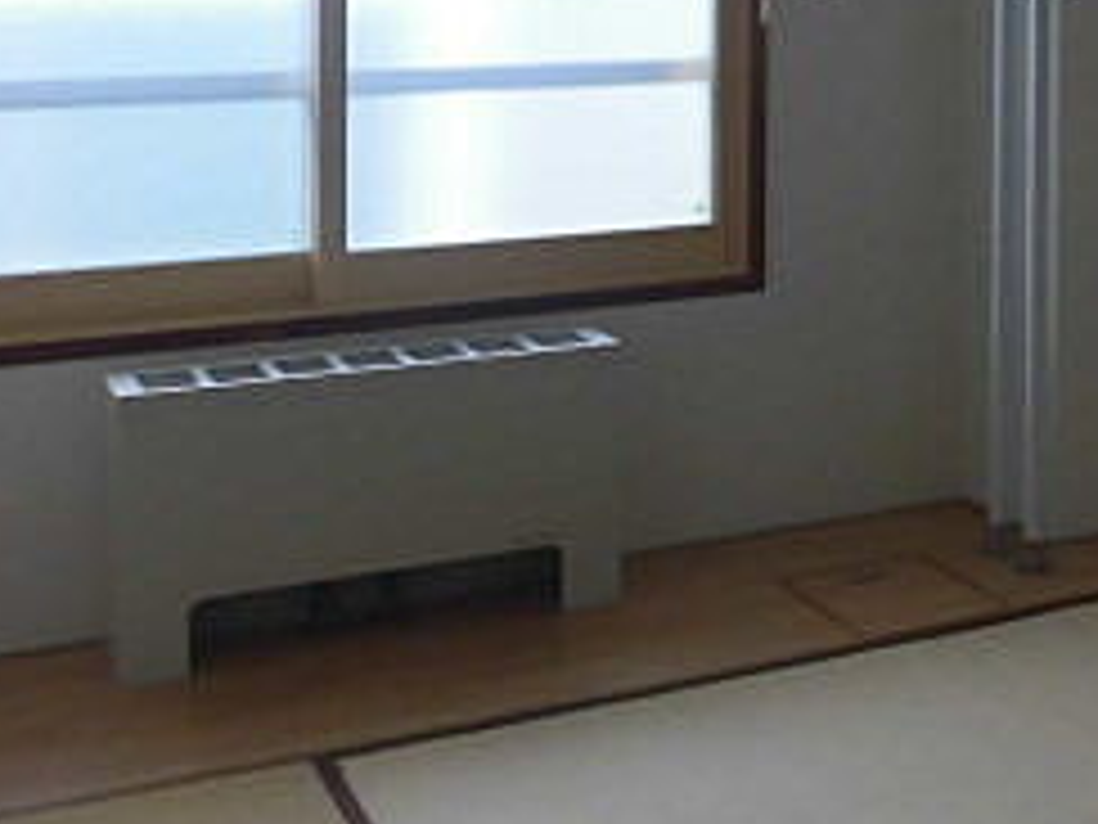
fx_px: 1998
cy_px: -63
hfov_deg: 28.7
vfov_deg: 22.1
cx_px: 1116
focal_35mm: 63
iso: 250
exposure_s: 1/40
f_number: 3.1
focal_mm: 4.3
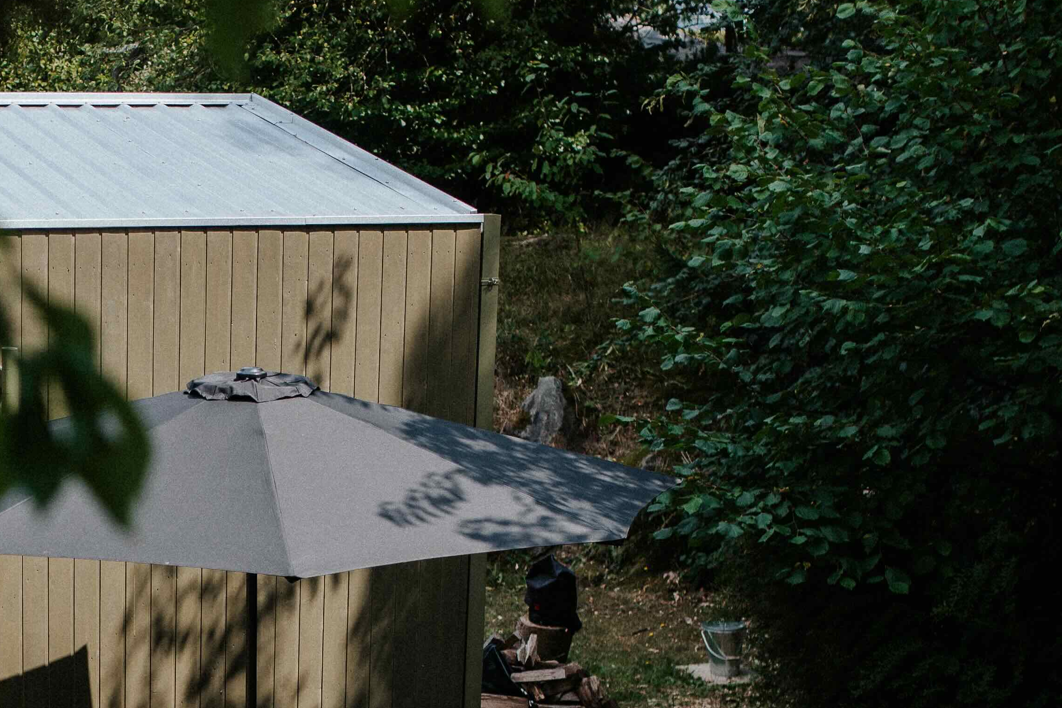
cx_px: 108
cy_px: 769
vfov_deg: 14.4
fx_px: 2743
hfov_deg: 21.4
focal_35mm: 93
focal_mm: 35
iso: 100
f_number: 2.2
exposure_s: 1/2500
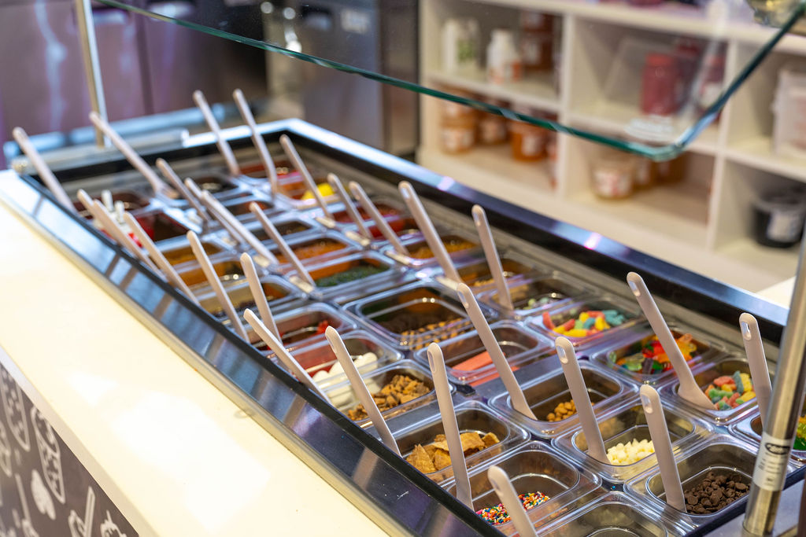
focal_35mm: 44
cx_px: 403
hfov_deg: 44.5
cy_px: 268
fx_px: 985
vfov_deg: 30.5
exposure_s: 1/160
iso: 250
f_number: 3.2
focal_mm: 44
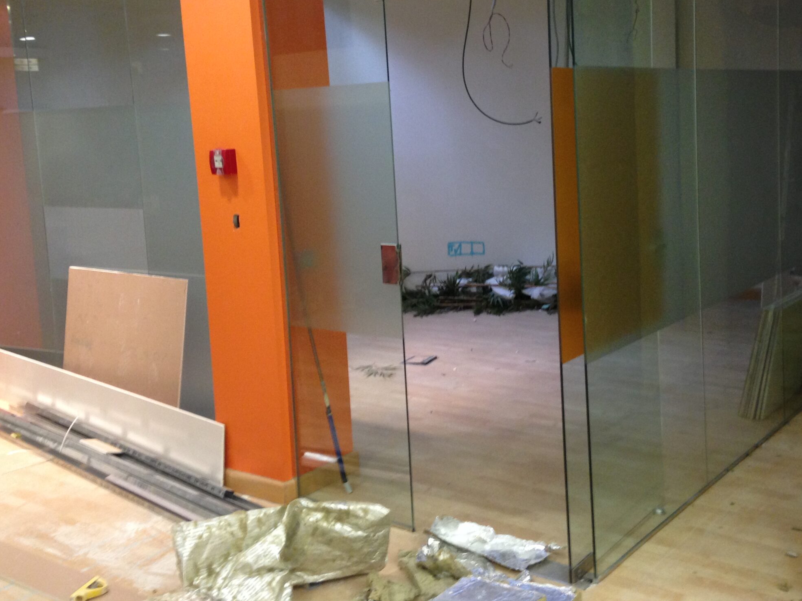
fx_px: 996
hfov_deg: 43.6
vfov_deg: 33.4
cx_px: 483
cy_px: 220
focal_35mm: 43
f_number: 2.4
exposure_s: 1/20
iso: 160
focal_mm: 4.12
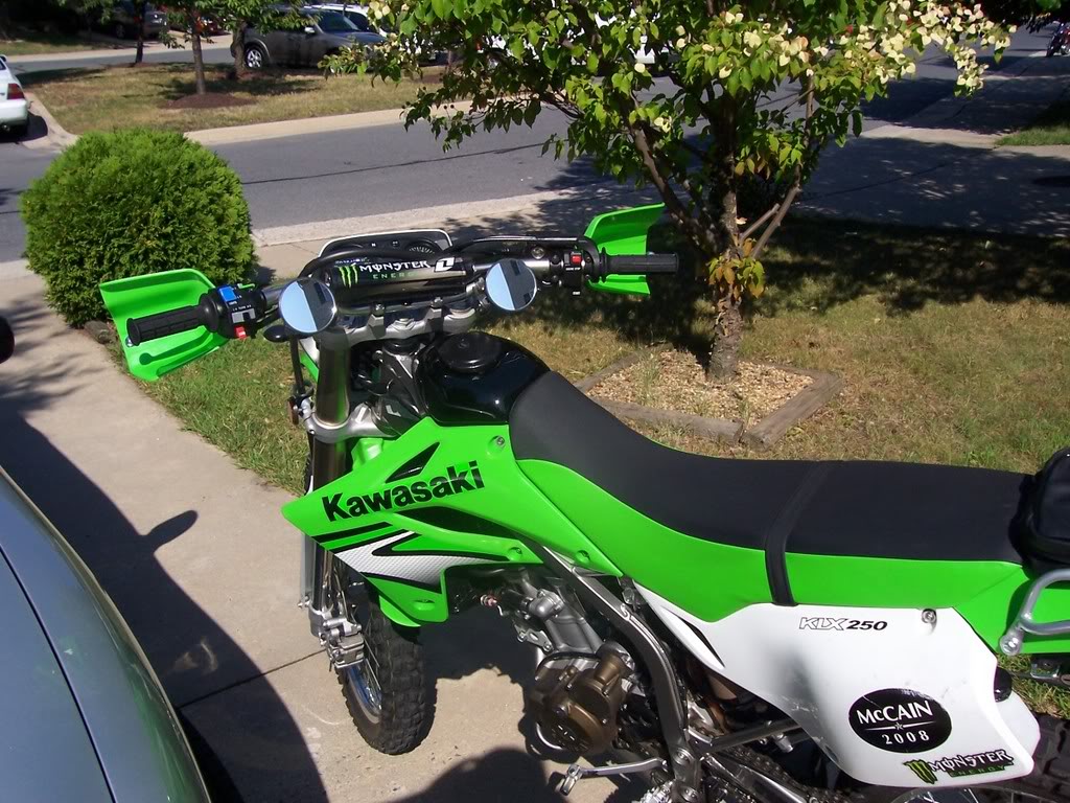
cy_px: 402
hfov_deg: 54.0
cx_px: 535
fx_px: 1051
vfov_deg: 41.8
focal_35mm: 34
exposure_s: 1/750
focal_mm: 5.6
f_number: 5.6
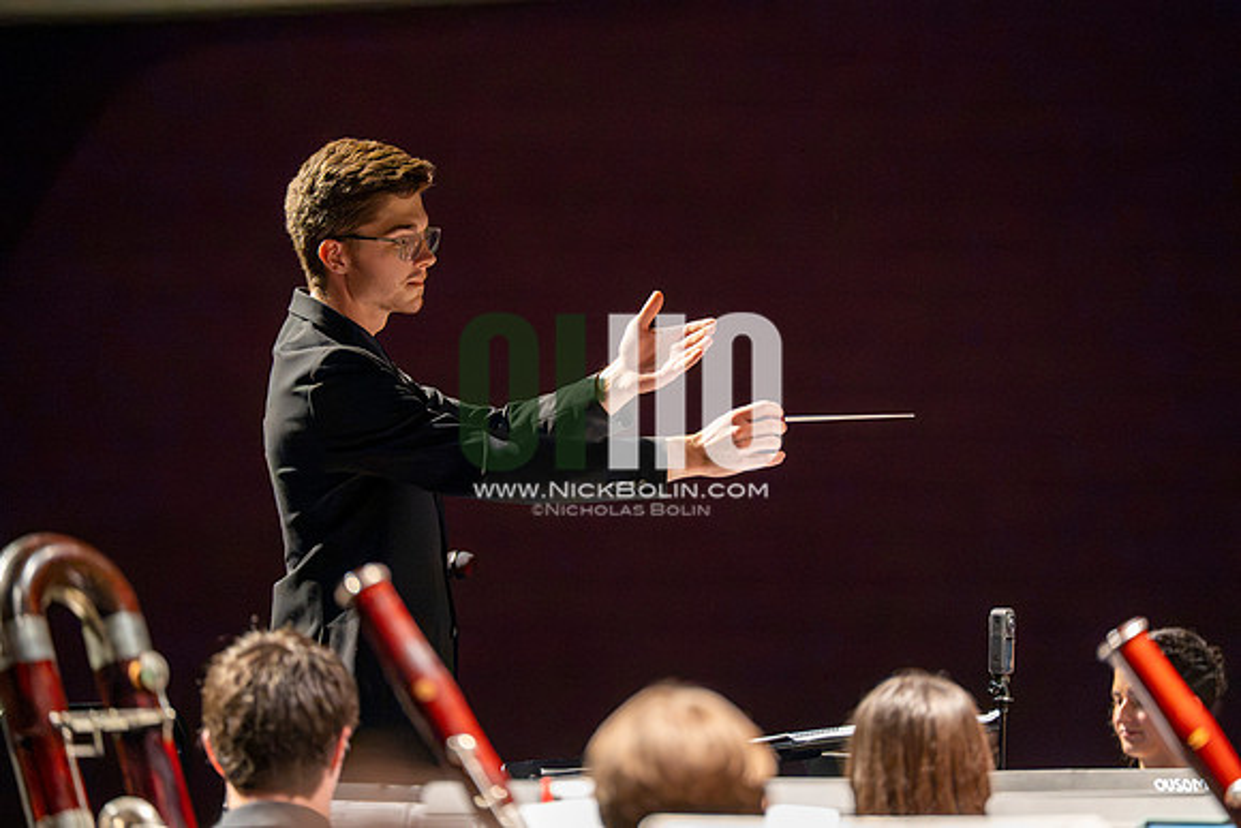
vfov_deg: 6.9
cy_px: 414
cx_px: 620
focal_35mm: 200
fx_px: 6896
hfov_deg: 10.3
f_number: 2.8
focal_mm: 200
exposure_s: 1/640
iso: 16000
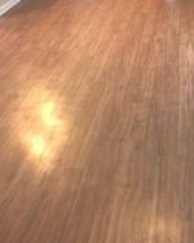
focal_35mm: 76
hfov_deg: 19.7
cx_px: 182
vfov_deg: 23.6
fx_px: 546
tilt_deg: -10.6
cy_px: -20
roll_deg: +2.1
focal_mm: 4.15
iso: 64
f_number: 2.2
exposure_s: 1/15
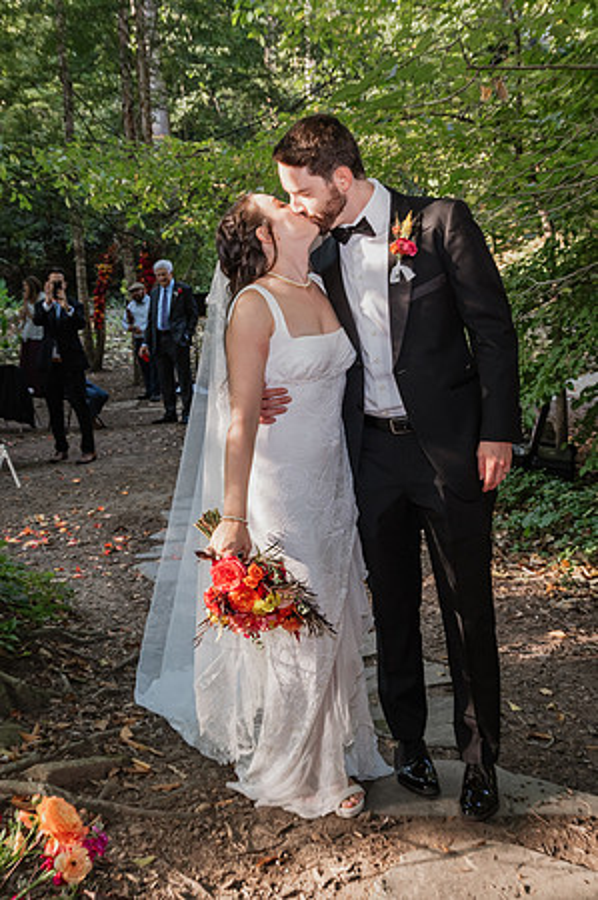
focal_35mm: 49
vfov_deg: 40.5
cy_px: 450
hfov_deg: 27.6
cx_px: 324
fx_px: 1219
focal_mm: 32.5
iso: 1250
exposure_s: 1/125
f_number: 6.3
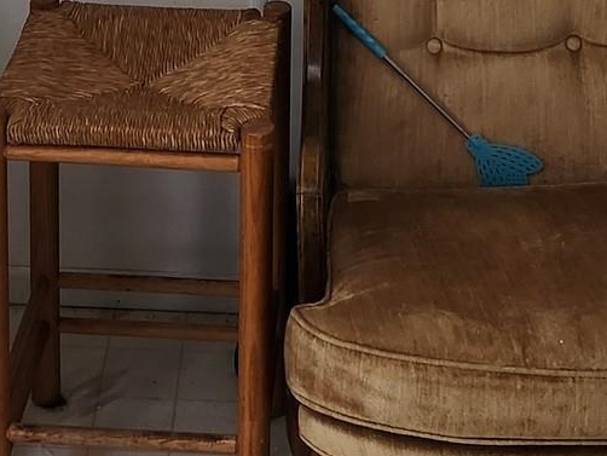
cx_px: 265
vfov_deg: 12.5
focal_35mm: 104
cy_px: -460
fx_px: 1825
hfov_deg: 18.9
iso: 160
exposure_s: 1/120
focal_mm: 5.4
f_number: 1.8
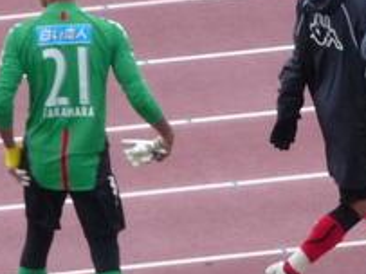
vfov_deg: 1.8
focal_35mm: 829
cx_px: -7
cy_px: 60
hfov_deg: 2.4
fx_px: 8760
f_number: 4.9
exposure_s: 1/200
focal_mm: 40.9
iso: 400
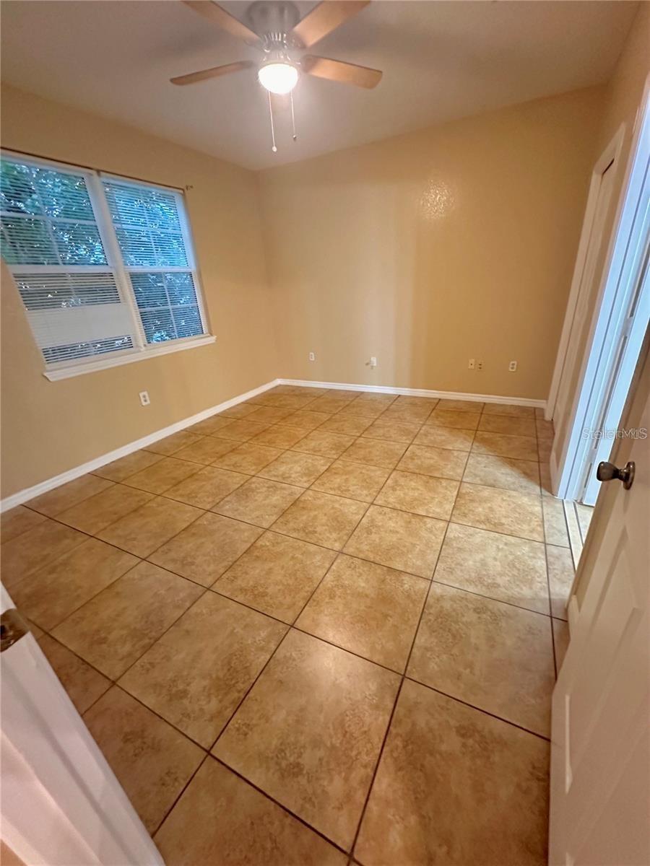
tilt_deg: -23.5
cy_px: 433
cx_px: 325
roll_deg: +4.2
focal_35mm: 14
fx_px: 351
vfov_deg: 102.1
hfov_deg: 85.7
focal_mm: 2.22
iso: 1250
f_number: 2.2
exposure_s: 1/60
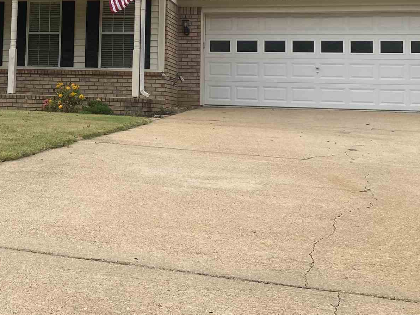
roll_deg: -2.2
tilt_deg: +4.5
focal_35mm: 67
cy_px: 32
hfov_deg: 27.9
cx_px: 46
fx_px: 813
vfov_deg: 21.5
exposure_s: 1/1484
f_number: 1.8
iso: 32
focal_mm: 4.25
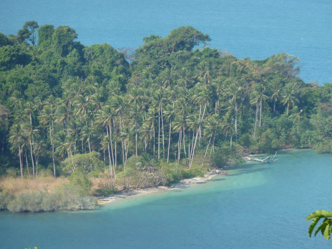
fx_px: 2666
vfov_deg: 5.3
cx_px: 166
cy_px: 124
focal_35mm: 278
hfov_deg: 7.1
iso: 80
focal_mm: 45.7
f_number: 4.8
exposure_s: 1/250
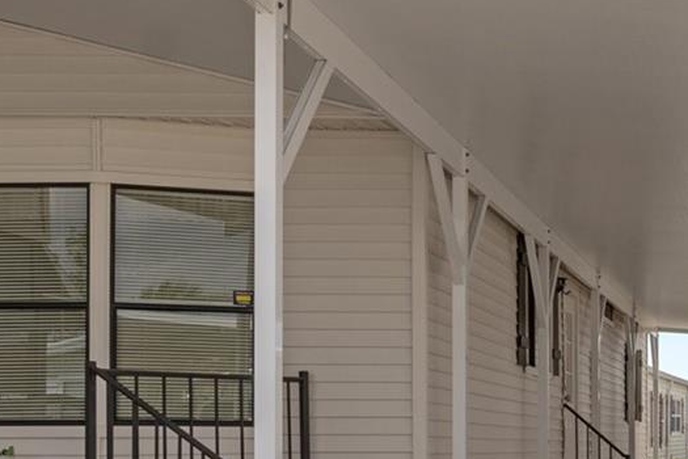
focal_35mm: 69
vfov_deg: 19.4
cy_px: 397
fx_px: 1318
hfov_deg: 26.5
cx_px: 789
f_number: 8
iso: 100
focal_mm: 15.1
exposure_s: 1/320
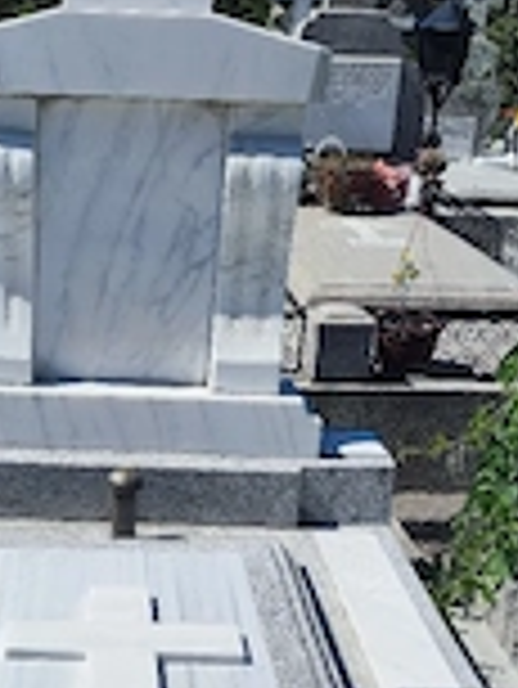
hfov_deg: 24.0
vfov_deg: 30.5
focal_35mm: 60
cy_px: 639
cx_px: 86
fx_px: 1195
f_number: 1.69
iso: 50
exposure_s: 1/2000
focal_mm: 7.01
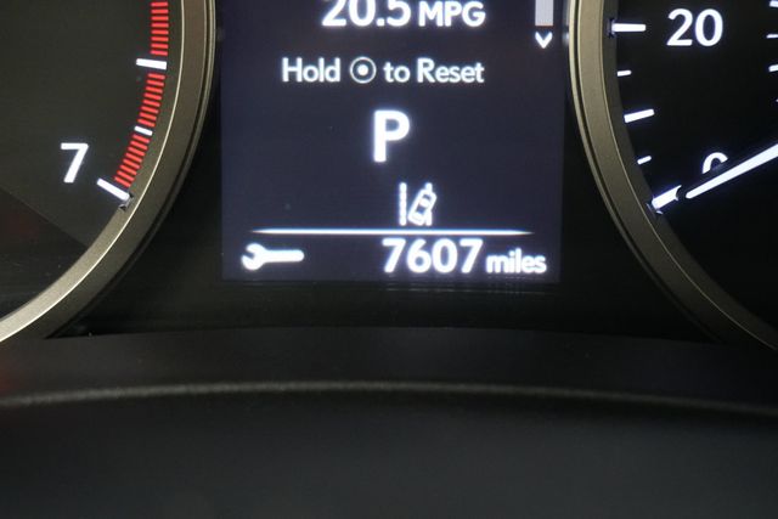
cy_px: 260
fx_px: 1621
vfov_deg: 18.2
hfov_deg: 27.0
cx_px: 389
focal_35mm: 75
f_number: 5.6
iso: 6400
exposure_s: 1/80
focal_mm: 50
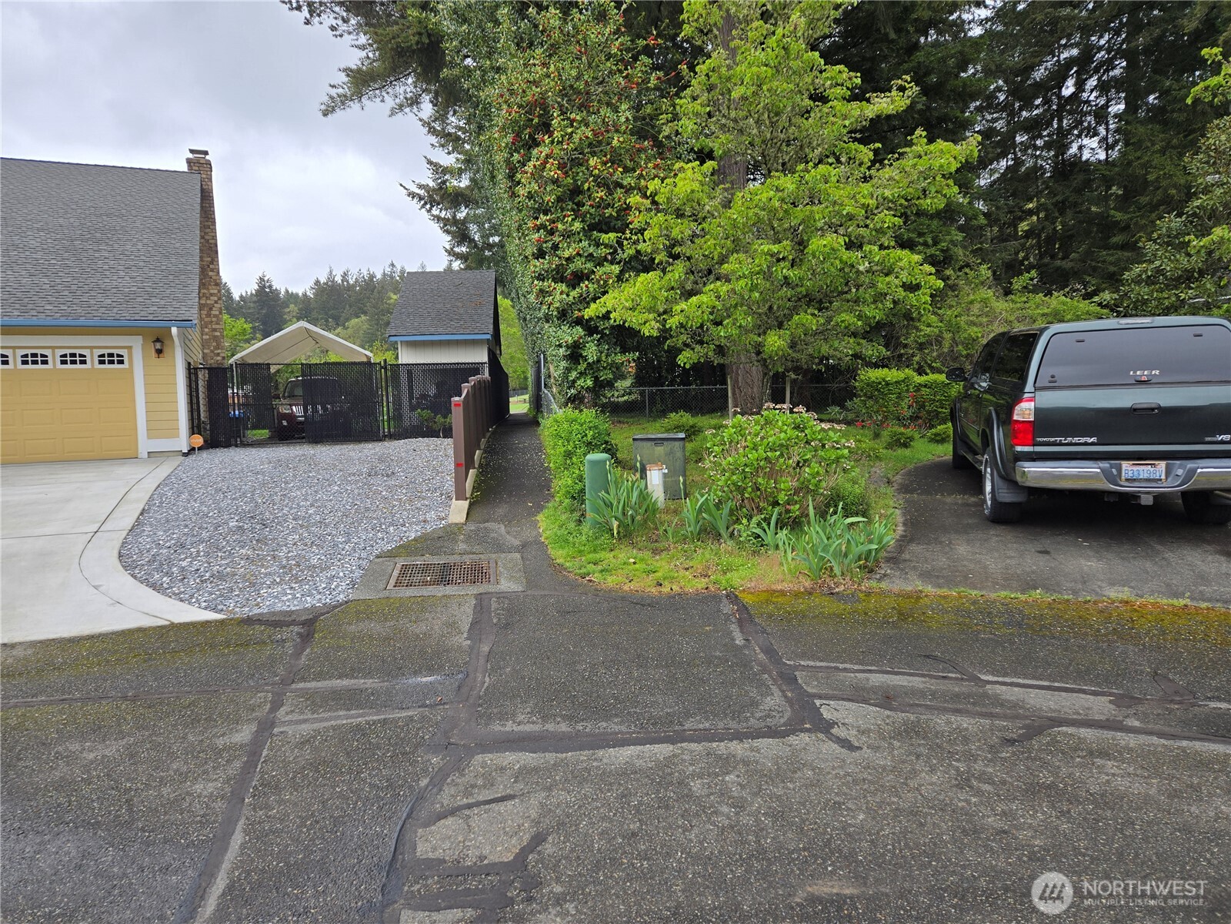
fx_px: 818
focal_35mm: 23
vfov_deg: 58.9
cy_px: 462
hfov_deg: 73.9
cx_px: 616
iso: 25
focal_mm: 5.4
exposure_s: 1/781
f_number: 1.8
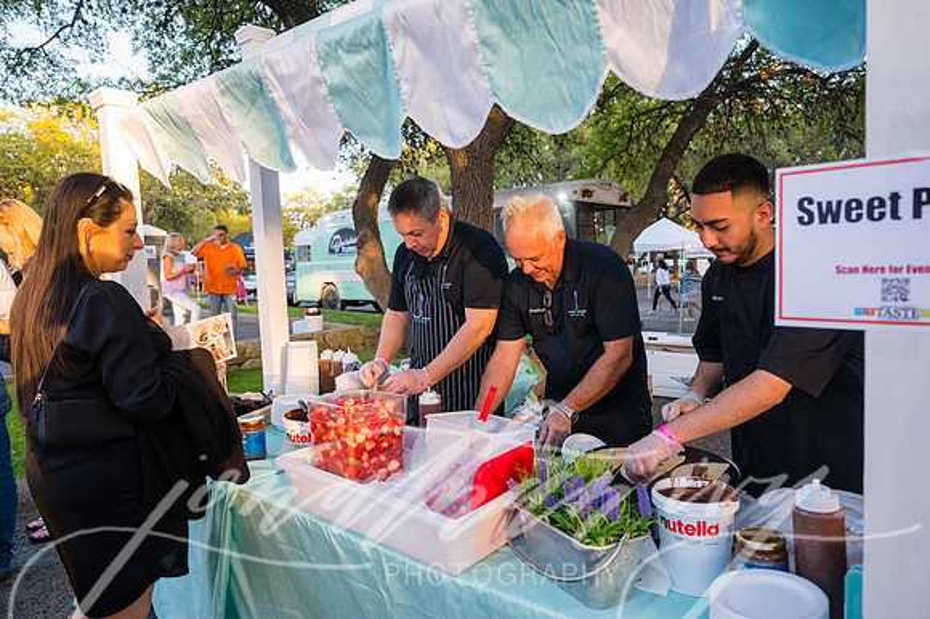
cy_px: 310
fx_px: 620
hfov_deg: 73.8
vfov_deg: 53.1
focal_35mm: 24
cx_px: 465
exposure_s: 1/800
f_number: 4
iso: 1600
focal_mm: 24
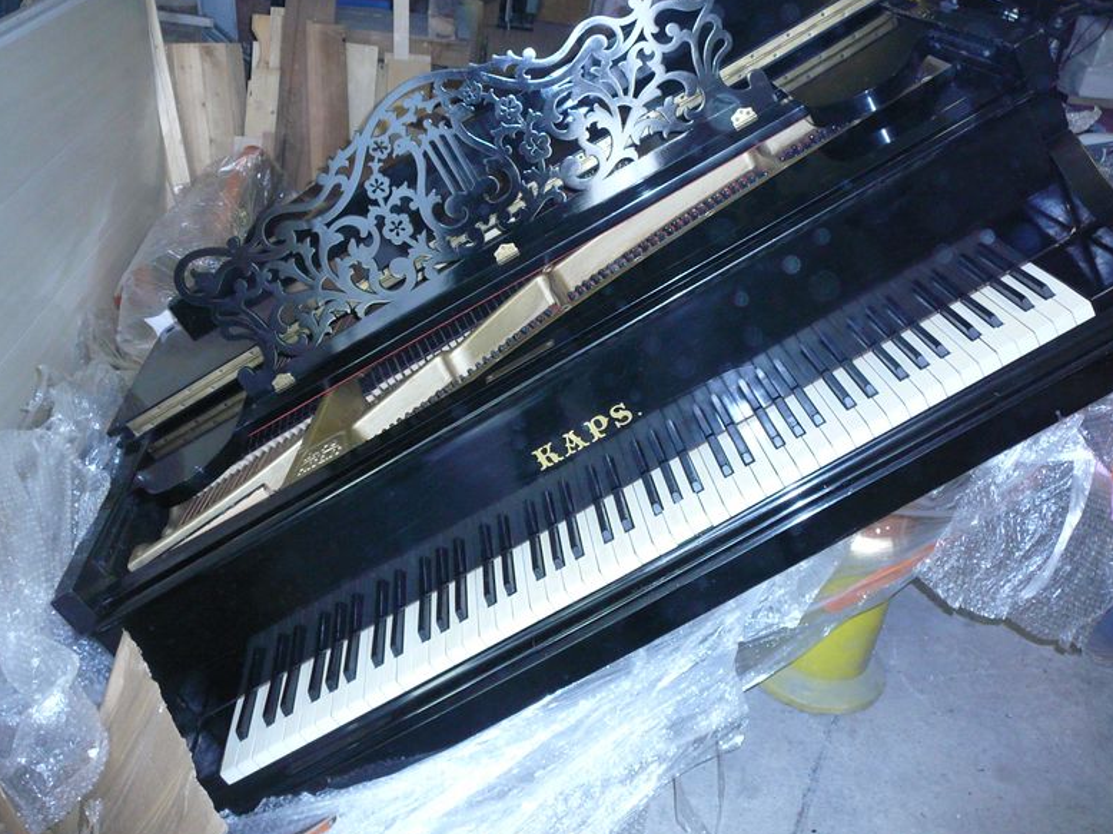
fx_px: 1157
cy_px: 413
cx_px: 568
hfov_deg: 51.4
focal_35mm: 36
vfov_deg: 39.6
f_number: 2.8
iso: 250
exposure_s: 1/30
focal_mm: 5.2
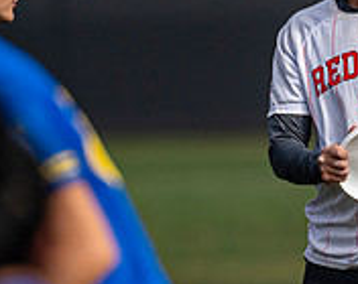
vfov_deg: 0.9
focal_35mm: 1676
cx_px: 416
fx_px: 17719
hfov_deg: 1.2
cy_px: 201
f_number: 3.2
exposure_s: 1/2500
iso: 125
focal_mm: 300
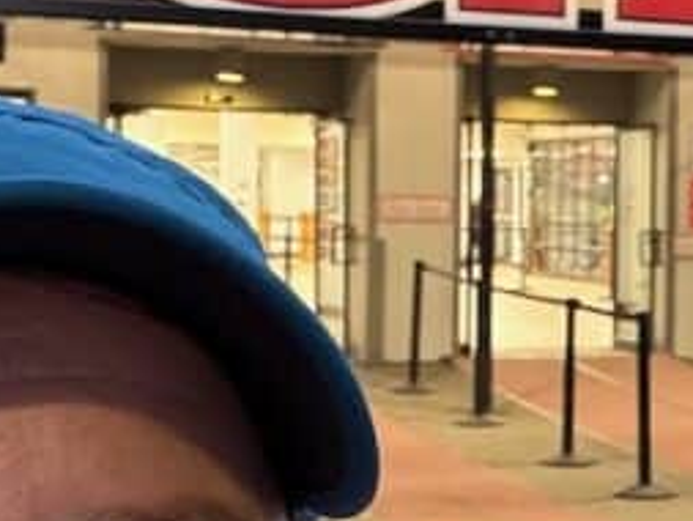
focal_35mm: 93
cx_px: 679
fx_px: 1863
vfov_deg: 15.9
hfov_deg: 20.5
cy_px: 293
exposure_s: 1/39
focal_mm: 2.69
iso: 400
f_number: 1.9
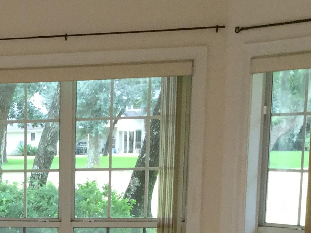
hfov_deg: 17.9
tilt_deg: -9.8
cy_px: 313
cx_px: -70
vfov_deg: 13.6
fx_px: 935
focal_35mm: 104
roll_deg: +0.1
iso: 64
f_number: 2.4
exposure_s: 1/30
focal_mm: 3.3
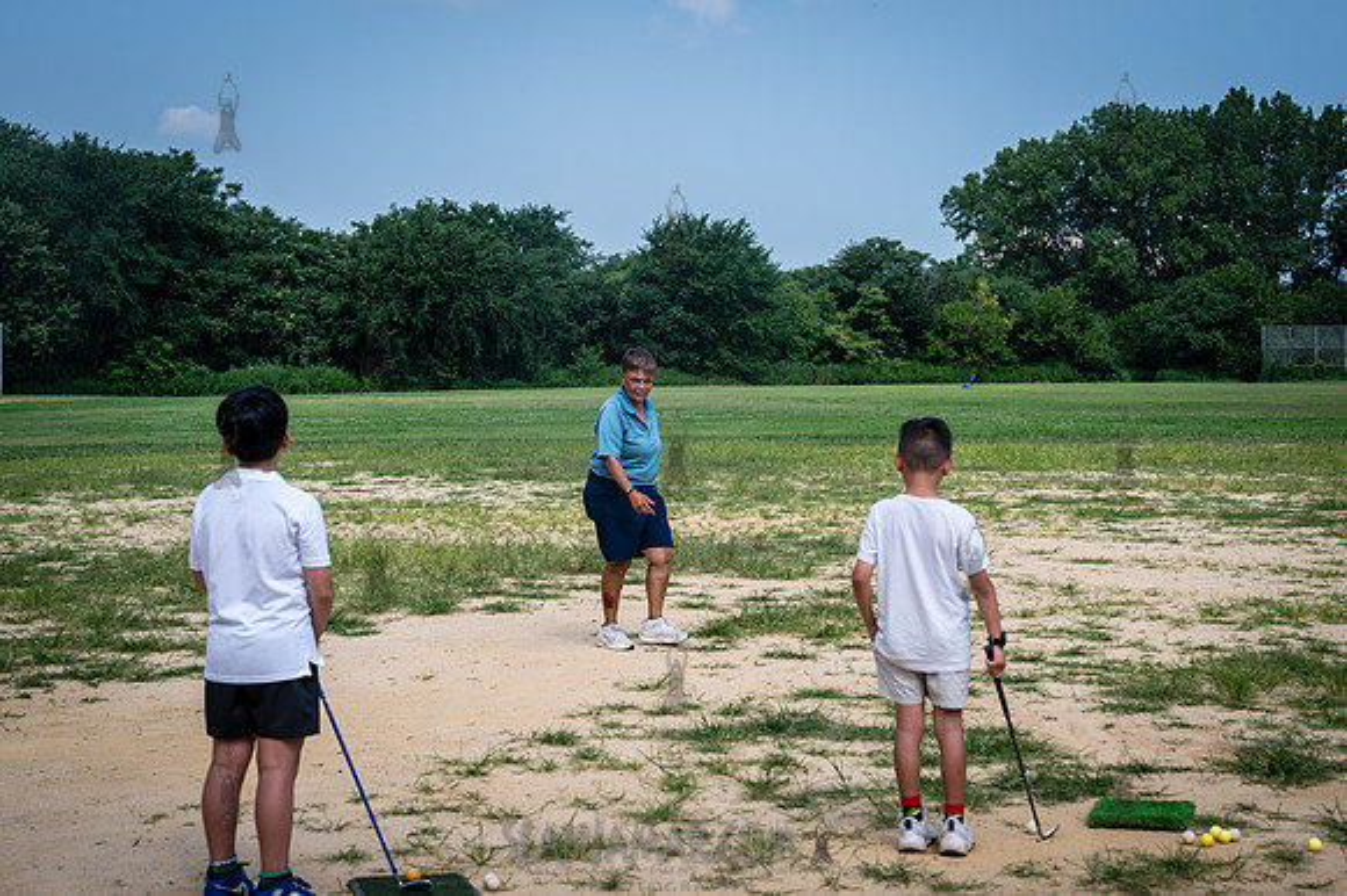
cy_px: 381
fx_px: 2473
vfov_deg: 20.5
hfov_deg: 30.5
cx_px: 695
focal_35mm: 66
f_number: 5
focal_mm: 57
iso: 160
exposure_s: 1/1000
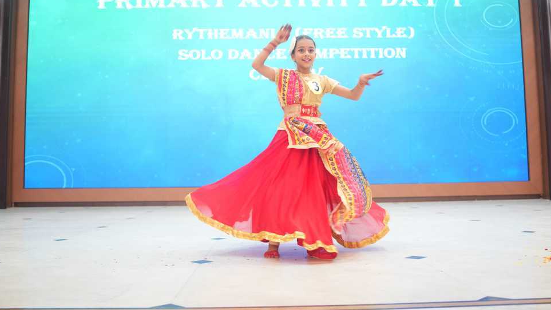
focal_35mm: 39
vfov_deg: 30.3
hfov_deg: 51.6
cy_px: 116
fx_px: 570
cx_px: 275
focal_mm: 35
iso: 1250
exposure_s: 1/125
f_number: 2.2
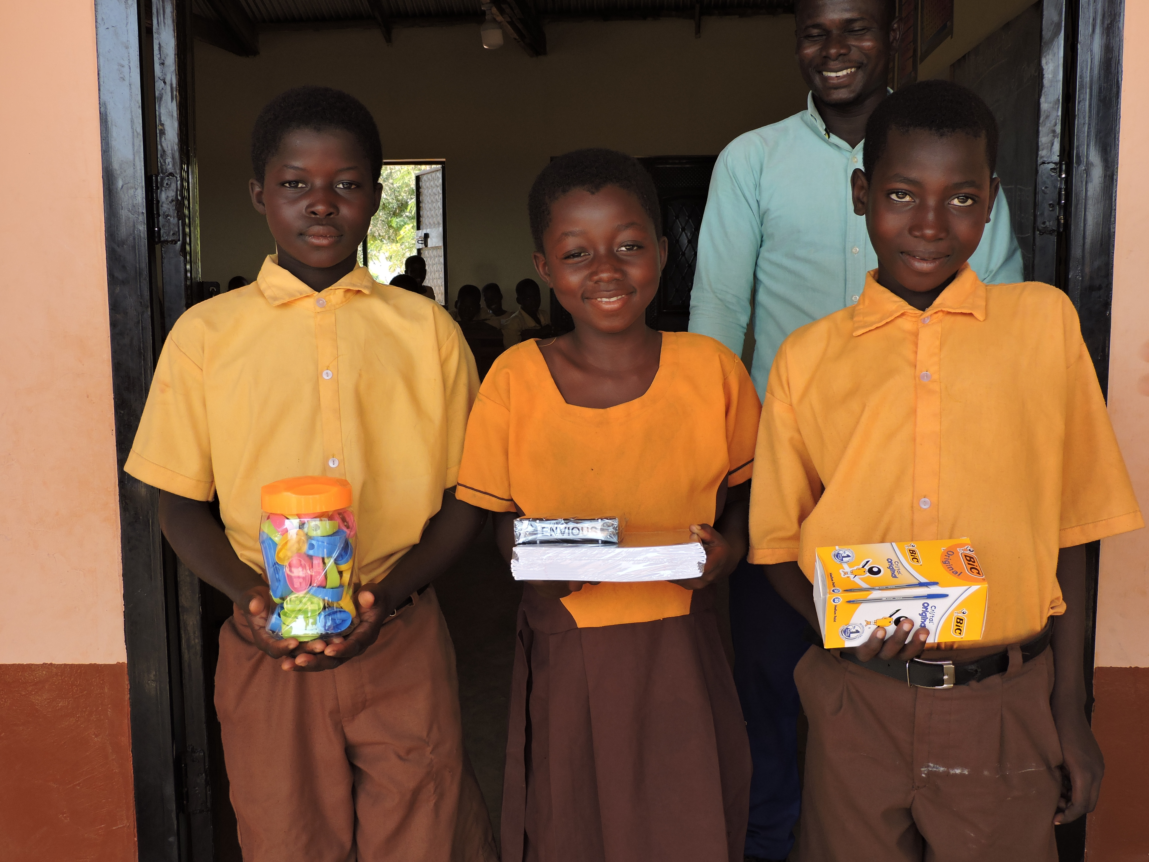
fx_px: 1162
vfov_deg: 40.7
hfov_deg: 52.6
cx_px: 574
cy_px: 431
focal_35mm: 35
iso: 100
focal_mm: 6.2
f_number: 3.3
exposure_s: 1/160
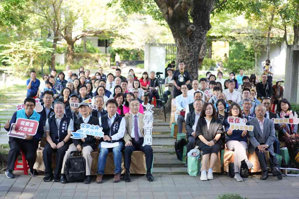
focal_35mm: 55
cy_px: 100
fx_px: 457
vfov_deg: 24.6
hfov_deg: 36.2
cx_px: 150
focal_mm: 55
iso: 100
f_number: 2
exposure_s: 1/160
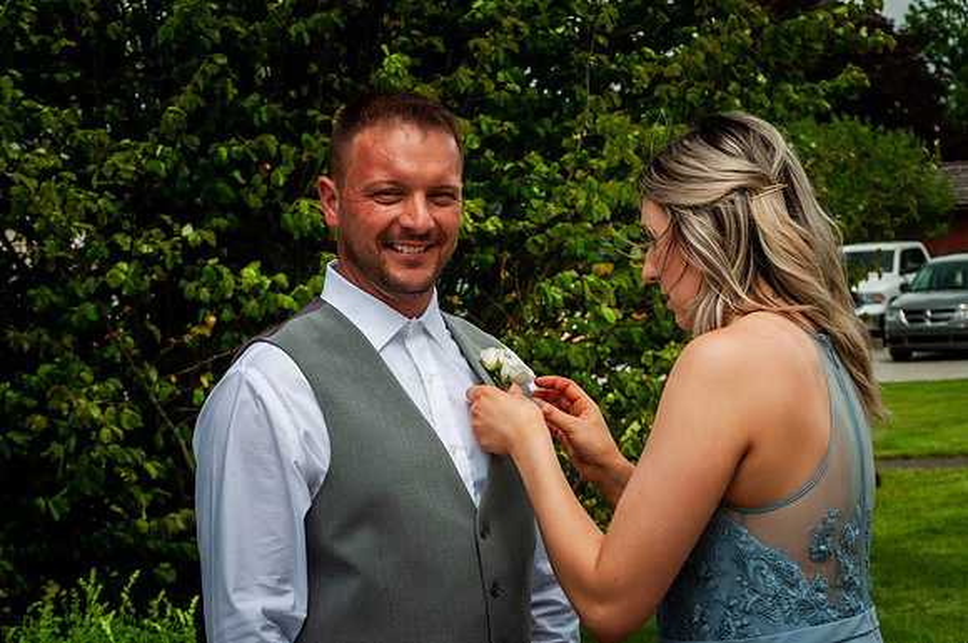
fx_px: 2215
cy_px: 322
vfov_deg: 16.5
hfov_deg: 24.6
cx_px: 484
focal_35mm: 82
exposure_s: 1/250
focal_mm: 55
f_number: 8
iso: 200
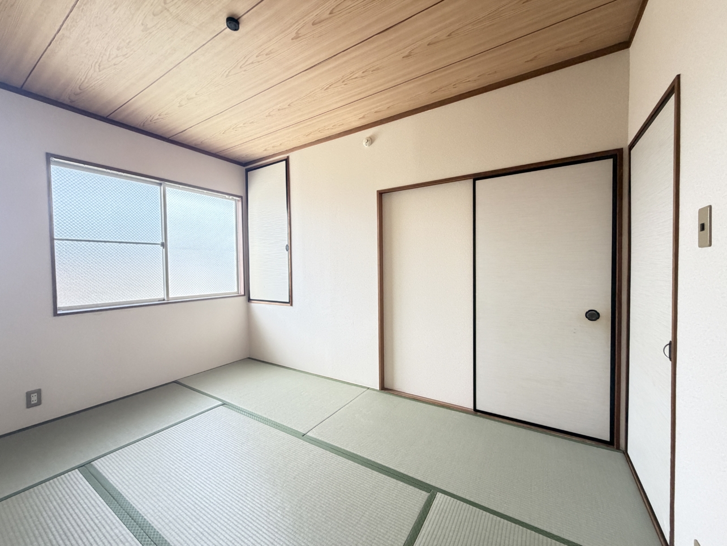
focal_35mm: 14
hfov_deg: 102.1
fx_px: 294
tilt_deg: +0.0
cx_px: 364
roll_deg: +1.4
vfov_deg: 85.7
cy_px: 273
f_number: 2.2
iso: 320
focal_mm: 2.22
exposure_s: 1/92
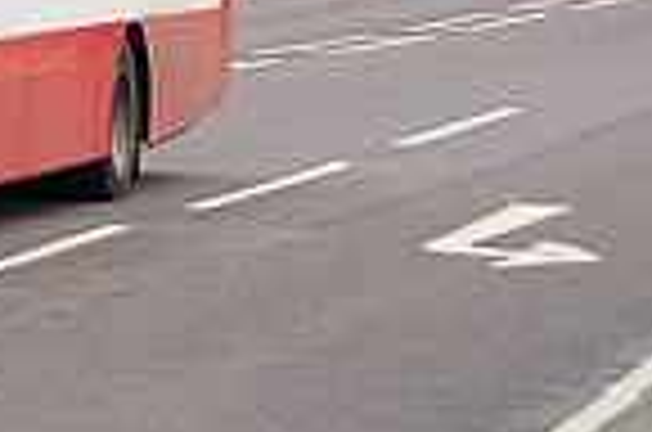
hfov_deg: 6.1
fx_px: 5982
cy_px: -277
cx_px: -526
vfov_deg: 4.1
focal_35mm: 331
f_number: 5.6
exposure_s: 1/500
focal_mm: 55
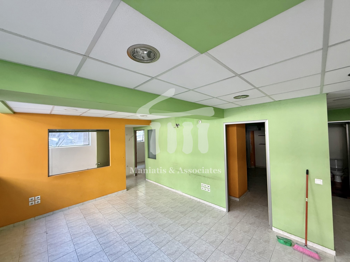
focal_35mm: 14
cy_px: 131
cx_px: 175
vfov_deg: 85.7
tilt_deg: +1.3
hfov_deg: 102.1
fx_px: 142
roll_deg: +1.5
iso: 200
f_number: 2.2
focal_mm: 2.22
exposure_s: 1/99
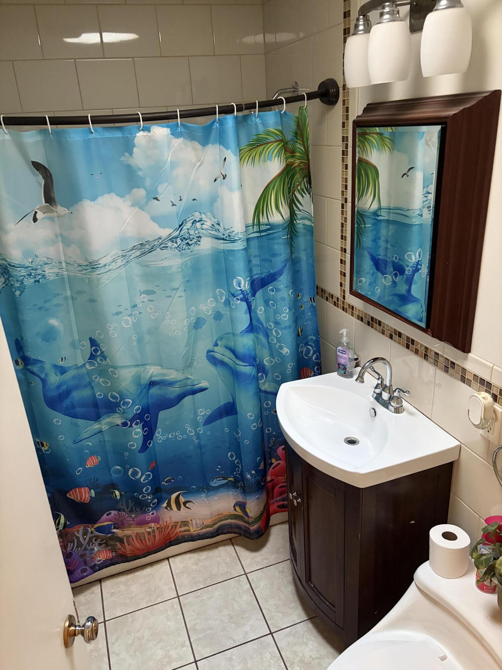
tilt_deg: -21.0
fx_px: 503
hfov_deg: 53.1
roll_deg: +4.6
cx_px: 251
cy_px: 335
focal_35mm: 26
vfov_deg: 67.3
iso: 500
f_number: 1.6
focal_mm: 5.96
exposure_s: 1/40
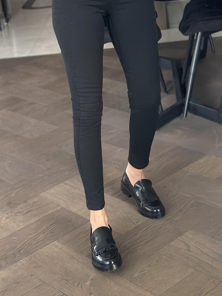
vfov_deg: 24.3
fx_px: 676
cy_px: 59
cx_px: 114
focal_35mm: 79
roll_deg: +7.7
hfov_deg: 18.7
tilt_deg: -24.0
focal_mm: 6.86
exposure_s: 1/40
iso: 500
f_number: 1.78
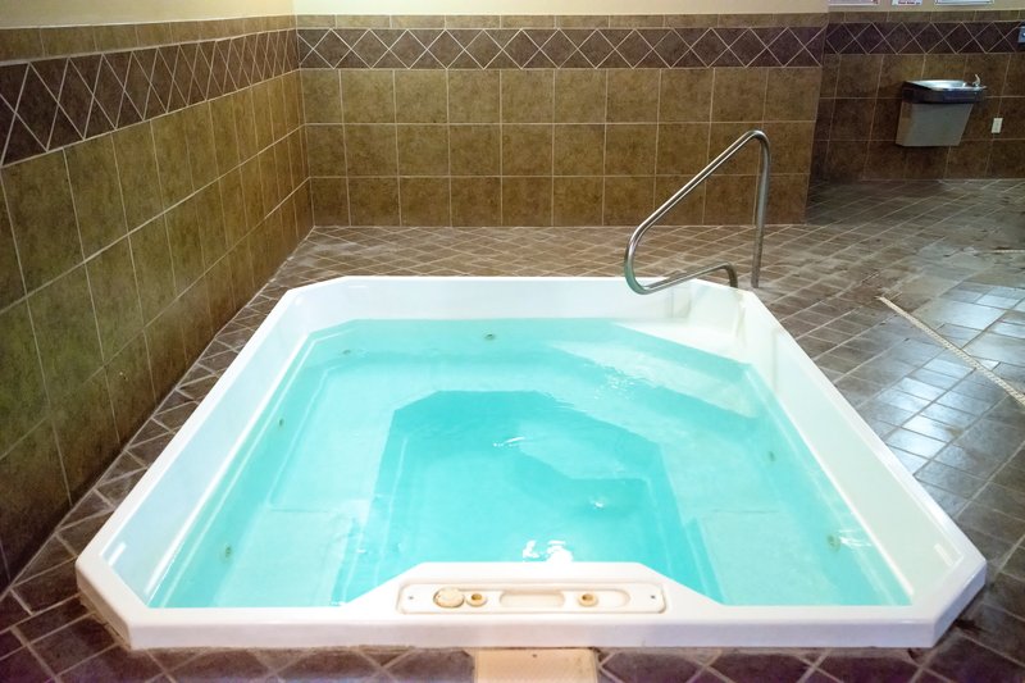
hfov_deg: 60.3
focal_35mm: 31
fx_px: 882
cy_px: 342
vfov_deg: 42.3
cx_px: 512
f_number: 4
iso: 8063
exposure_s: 1/200
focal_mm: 31
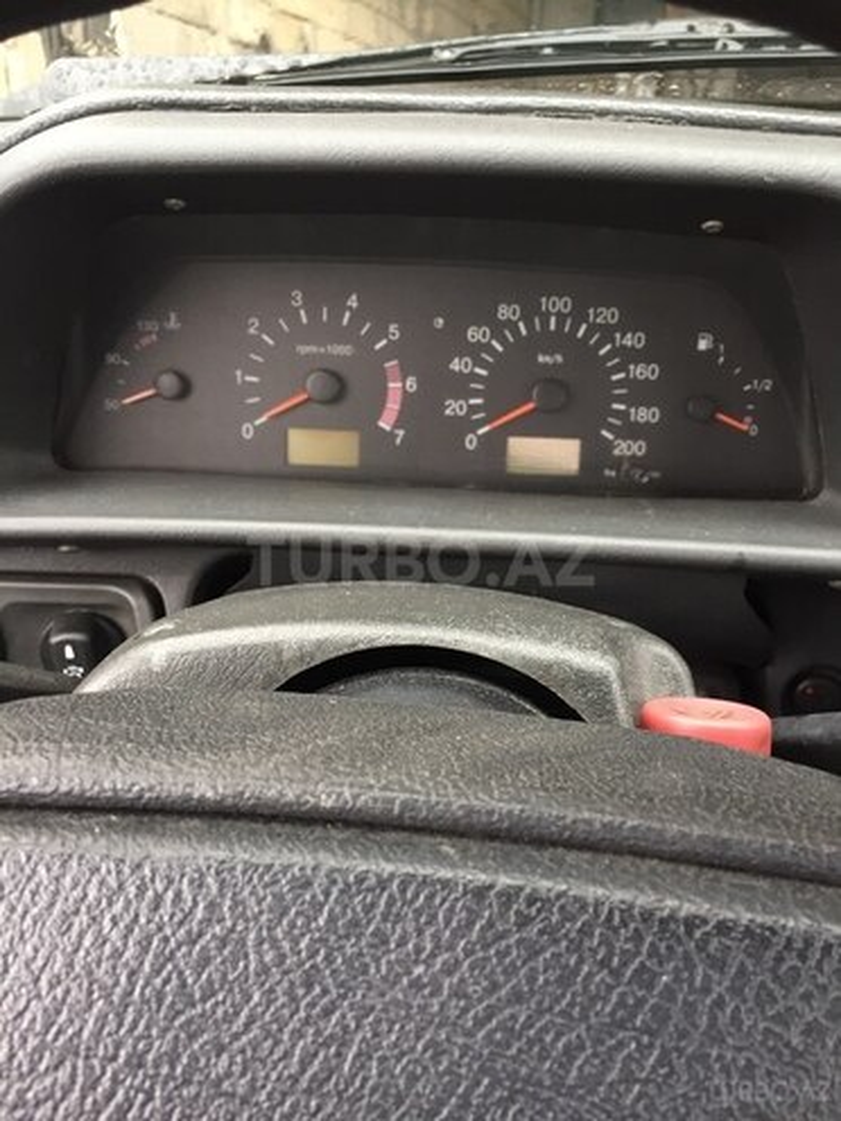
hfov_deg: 48.2
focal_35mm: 29
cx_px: 420
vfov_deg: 61.7
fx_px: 939
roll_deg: -2.5
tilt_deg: -21.4
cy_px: 560
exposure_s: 1/33
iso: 80
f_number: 2.2
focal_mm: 4.15
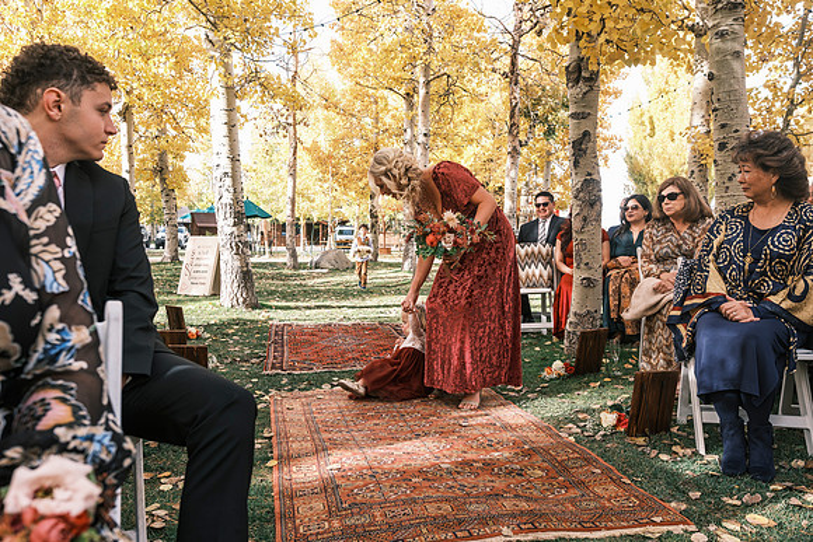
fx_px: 610
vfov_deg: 48.0
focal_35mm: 27
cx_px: 406
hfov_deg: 67.4
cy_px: 271
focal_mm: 18
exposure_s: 1/125
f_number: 4
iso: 160
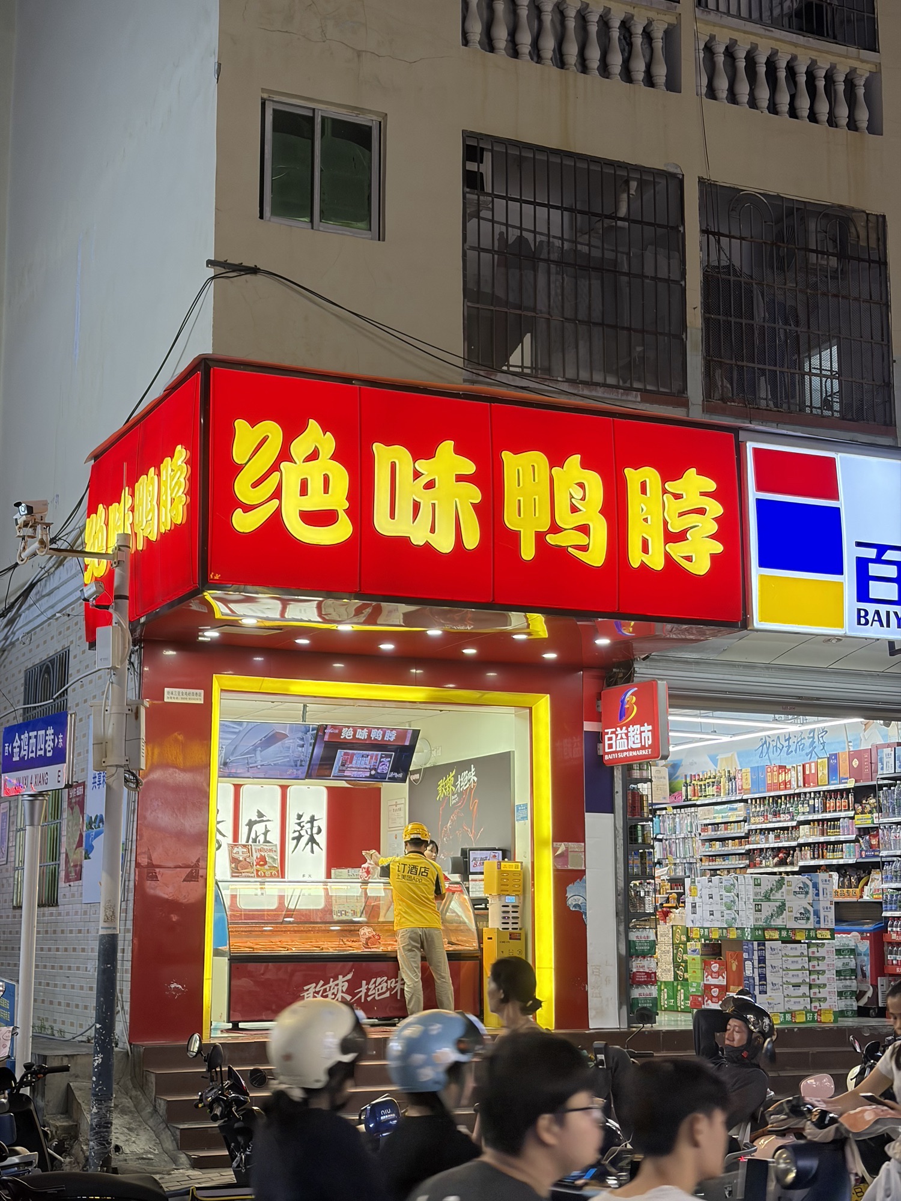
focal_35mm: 52
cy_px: 600
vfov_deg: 36.8
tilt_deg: +10.9
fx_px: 1805
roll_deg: +0.4
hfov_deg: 28.0
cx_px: 450
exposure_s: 1/50
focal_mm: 5.96
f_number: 1.6
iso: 40
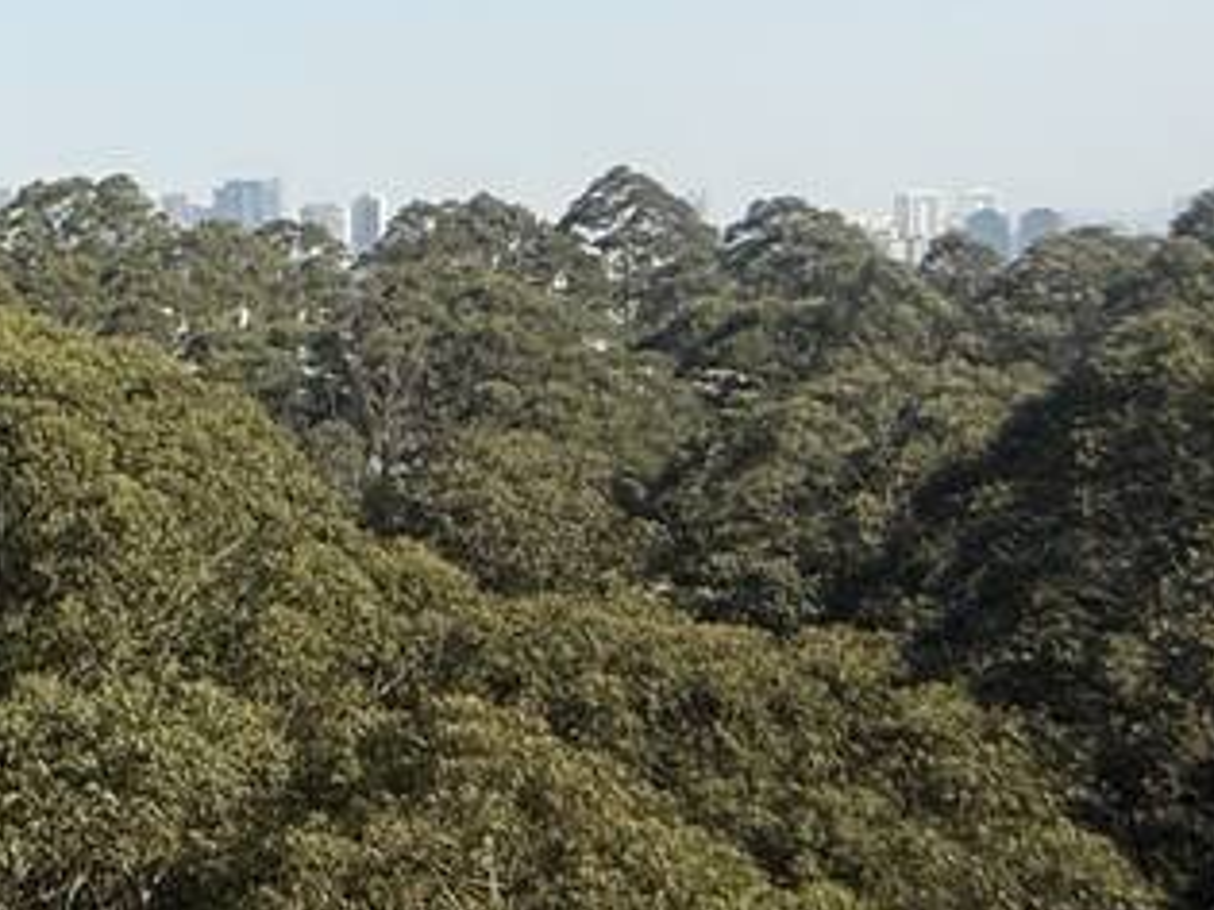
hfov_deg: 19.2
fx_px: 2244
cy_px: 316
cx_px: -1175
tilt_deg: +0.7
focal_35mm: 64
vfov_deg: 22.8
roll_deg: +0.0
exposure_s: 1/1339
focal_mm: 2.22
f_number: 2.2
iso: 50
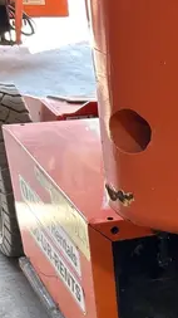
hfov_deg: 13.3
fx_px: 689
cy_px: 340
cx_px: 315
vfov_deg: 24.4
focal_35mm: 82
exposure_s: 1/88
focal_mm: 5.7
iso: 125
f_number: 1.5
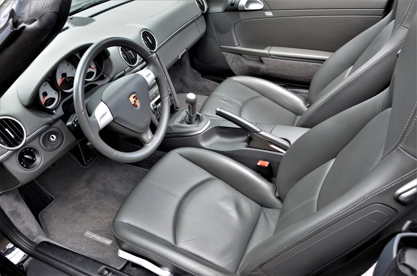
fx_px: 312
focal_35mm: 27
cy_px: 138
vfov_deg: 47.8
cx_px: 208
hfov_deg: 67.5
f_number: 6.3
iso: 500
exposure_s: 1/160
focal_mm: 18
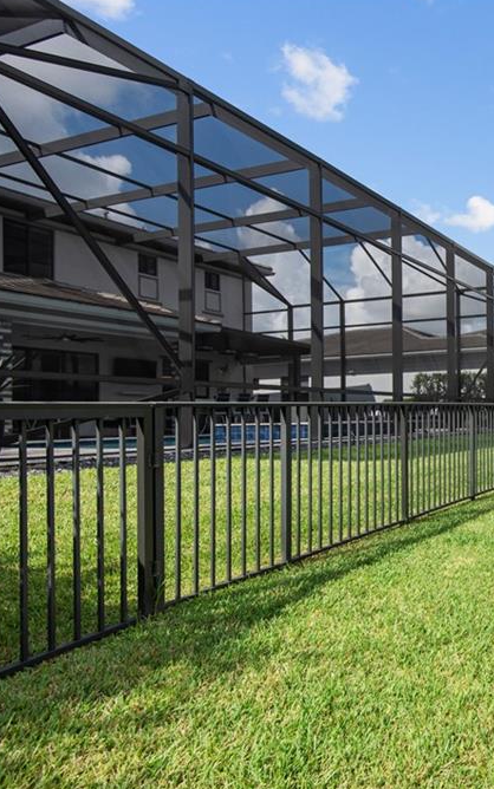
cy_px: 394
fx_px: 538
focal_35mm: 25
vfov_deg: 72.5
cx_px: 534
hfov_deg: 40.5
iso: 250
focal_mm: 16
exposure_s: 1/640
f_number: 8
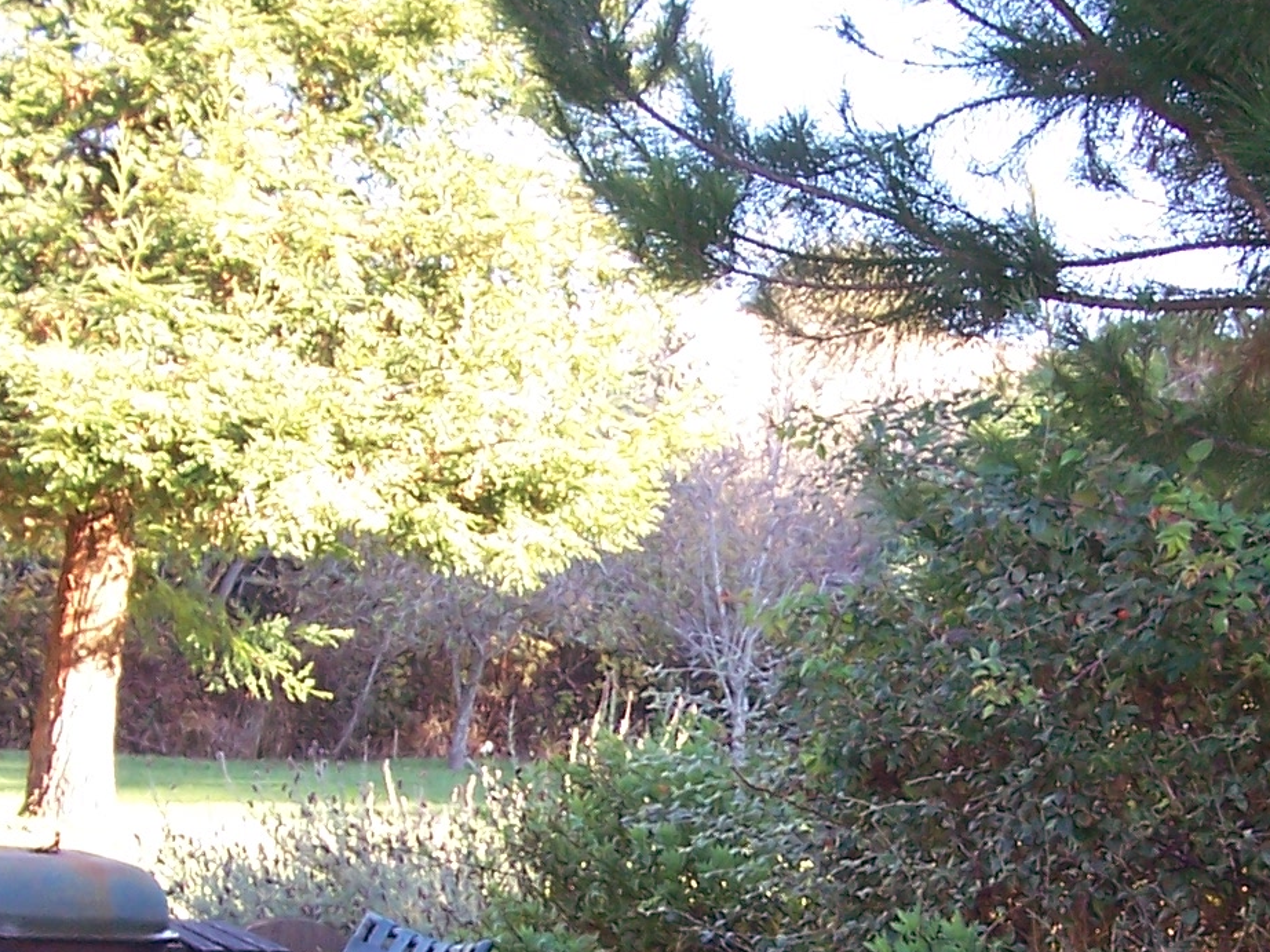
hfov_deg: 22.9
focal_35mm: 85
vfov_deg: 17.1
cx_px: 833
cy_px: 850
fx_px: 3118
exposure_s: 1/90
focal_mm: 5.6
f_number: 2.7
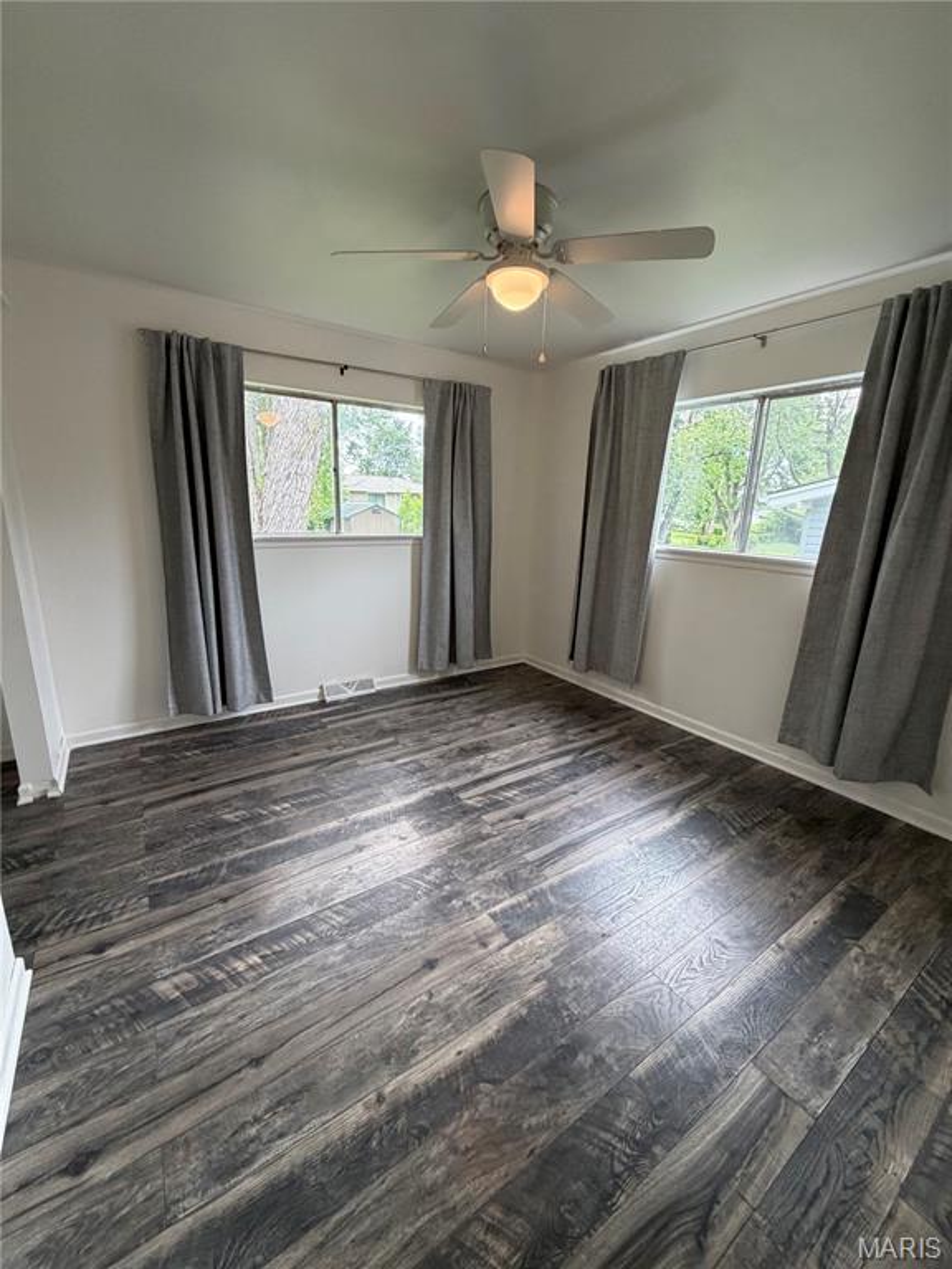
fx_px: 513
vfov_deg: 102.1
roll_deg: -1.1
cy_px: 634
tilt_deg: -13.9
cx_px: 476
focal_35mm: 14
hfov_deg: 85.7
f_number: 2.2
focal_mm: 2.22
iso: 250
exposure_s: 1/120
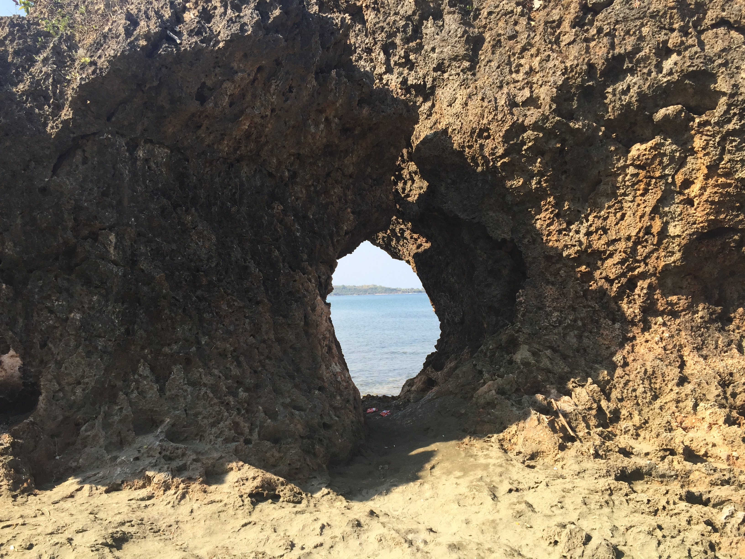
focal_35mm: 29
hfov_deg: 61.7
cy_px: 280
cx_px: 372
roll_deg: +0.4
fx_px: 624
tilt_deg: +2.0
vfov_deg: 48.2
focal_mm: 4.15
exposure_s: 1/719
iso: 32
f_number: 2.2
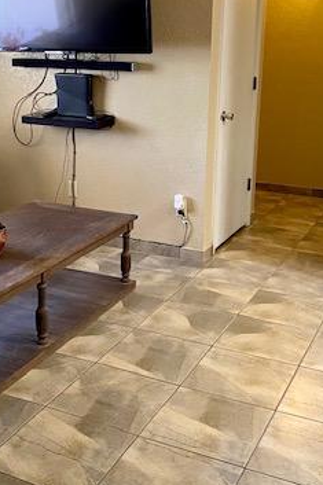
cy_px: 205
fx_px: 660
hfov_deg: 27.4
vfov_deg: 40.3
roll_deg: -0.9
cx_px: 120
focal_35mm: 49
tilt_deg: -13.0
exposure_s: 1/60
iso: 320
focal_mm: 4.25
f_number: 1.8
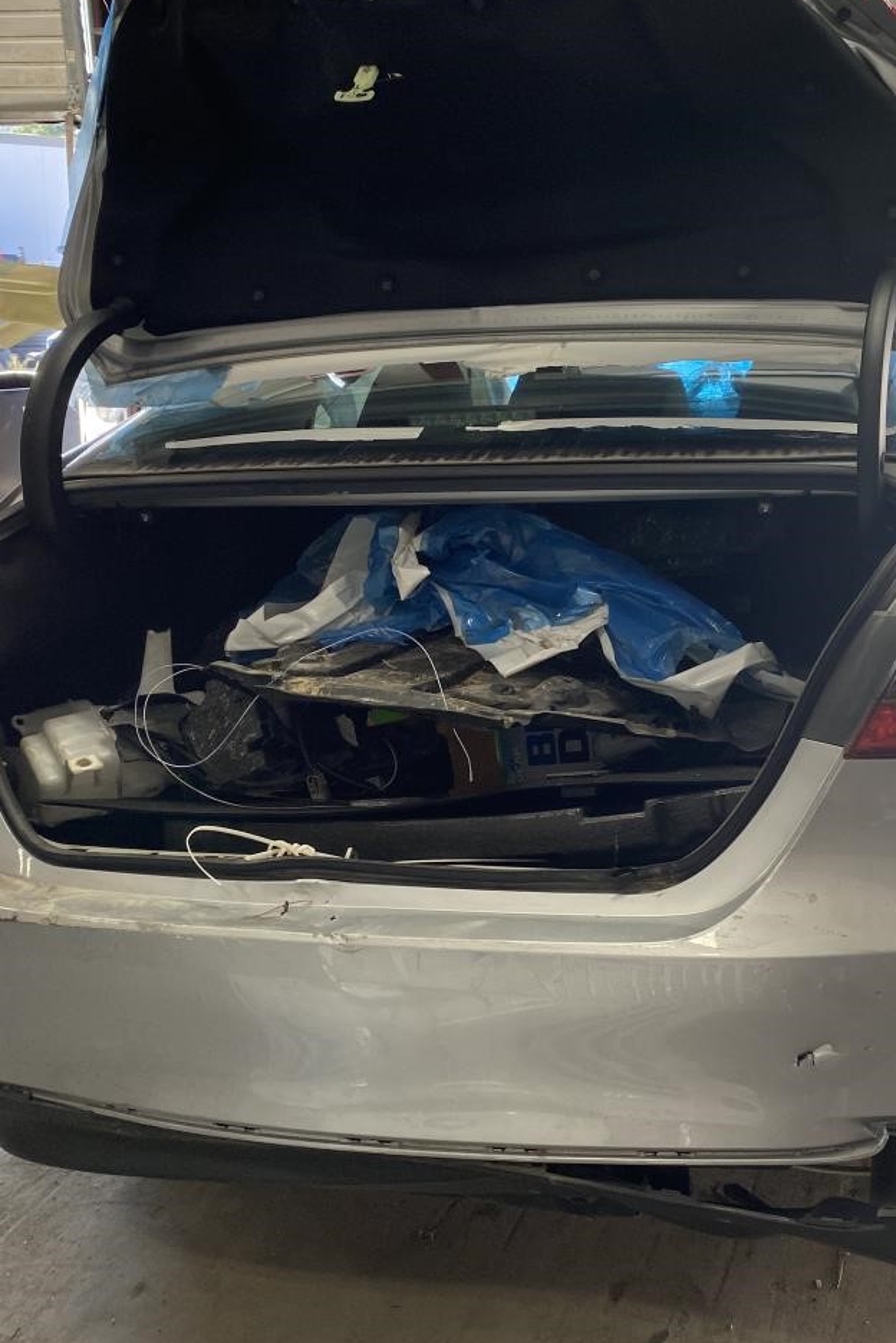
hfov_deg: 35.1
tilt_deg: -18.2
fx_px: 1380
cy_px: 671
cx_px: 689
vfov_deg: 51.9
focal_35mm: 37
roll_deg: -1.5
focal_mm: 4.25
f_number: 1.8
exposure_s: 1/122
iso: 50
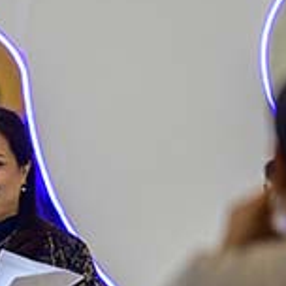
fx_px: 10002
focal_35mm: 1070
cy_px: 395
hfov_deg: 1.6
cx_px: -265
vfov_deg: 1.6
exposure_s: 1/200
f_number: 2.8
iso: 720
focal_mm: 200
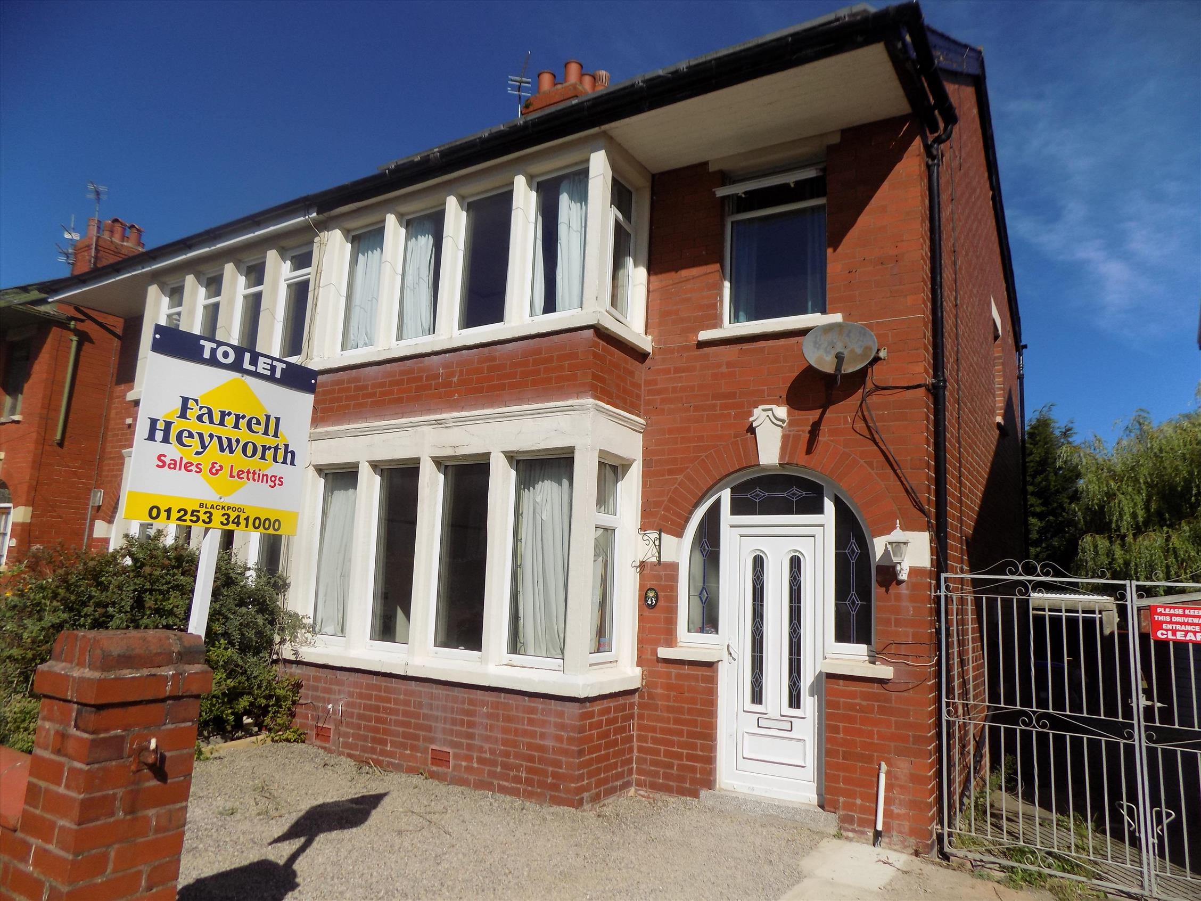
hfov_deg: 73.9
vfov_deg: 58.9
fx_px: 798
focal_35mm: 23
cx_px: 600
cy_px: 450
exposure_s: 1/200
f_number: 9.9
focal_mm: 4
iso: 80
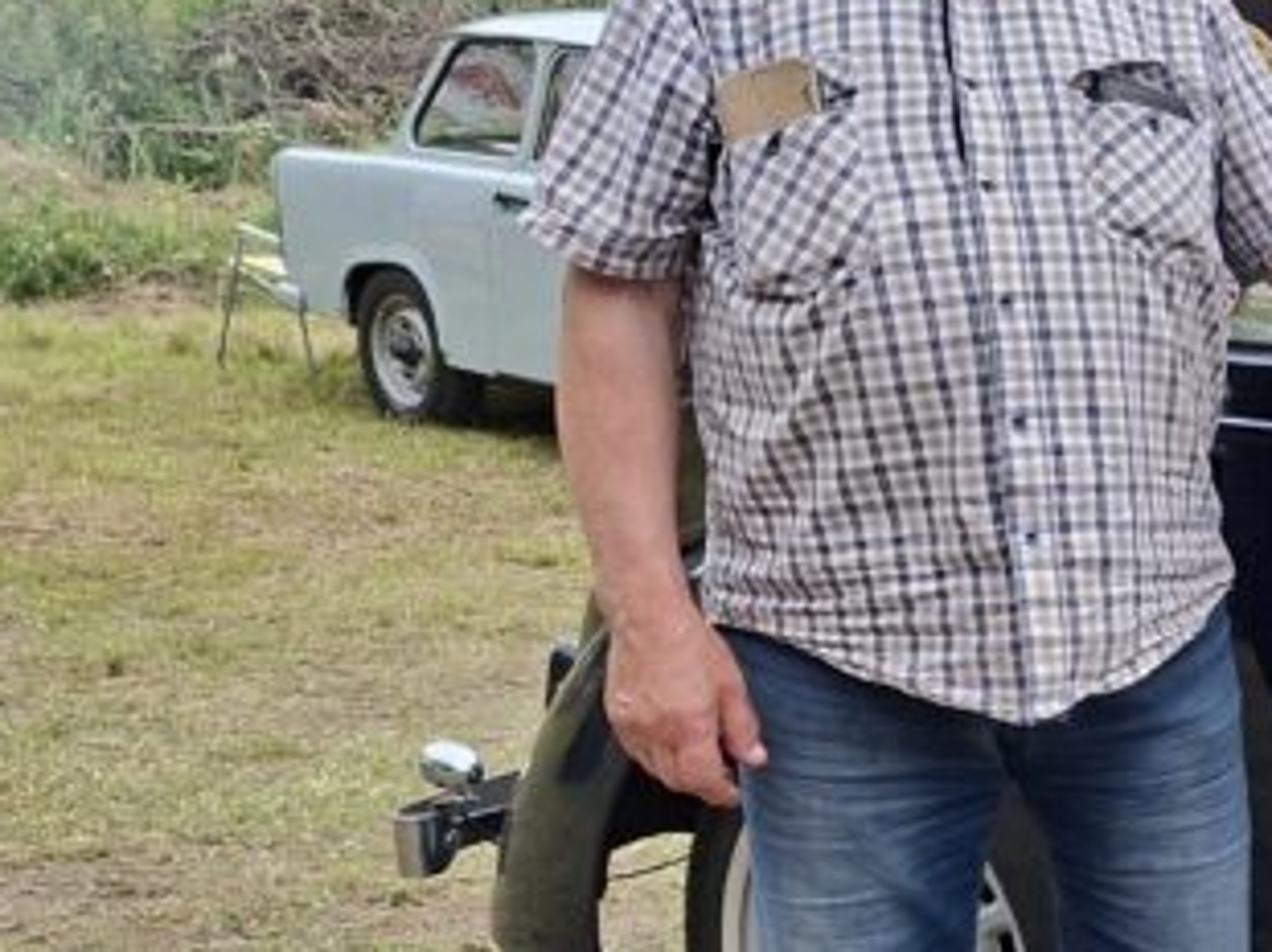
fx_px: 2791
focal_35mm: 76
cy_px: 665
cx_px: 2015
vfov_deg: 19.3
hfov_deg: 20.9
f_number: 1.8
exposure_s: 1/593
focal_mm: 5.54
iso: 50
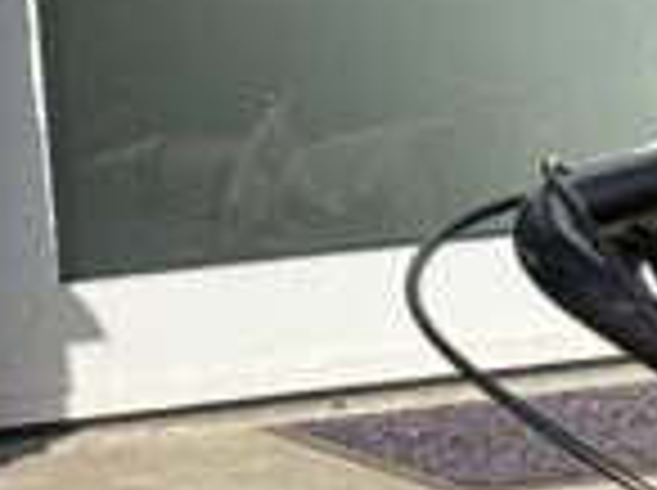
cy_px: 1227
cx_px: 1822
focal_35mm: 365
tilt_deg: -16.6
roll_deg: -0.2
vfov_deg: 4.0
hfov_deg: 5.2
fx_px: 6916
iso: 32
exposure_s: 1/1724
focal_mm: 5.96
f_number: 1.6
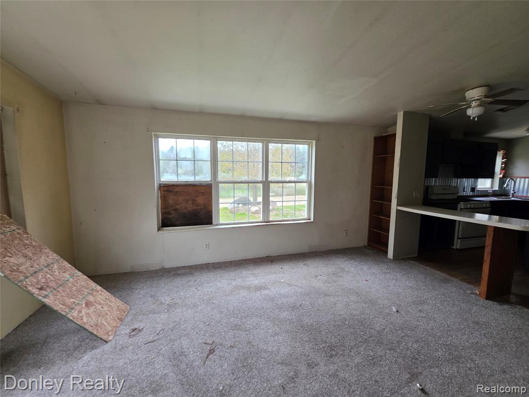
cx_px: 264
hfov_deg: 106.2
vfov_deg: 89.9
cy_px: 198
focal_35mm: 13
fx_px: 199
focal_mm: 2.2
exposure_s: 1/60
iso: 160
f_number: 1.9
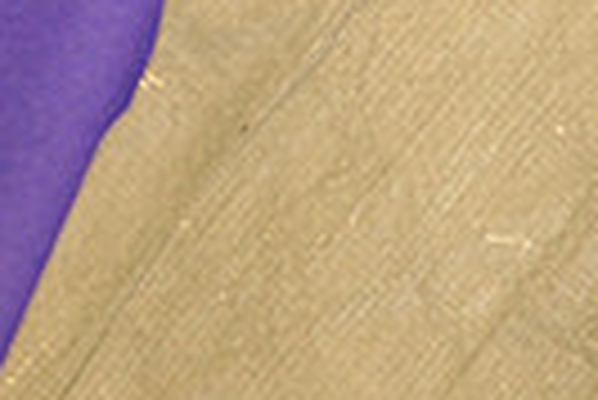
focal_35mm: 457
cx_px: -616
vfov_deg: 3.0
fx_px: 7599
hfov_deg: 4.4
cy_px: -409
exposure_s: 1/60
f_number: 5.6
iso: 1250
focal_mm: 105
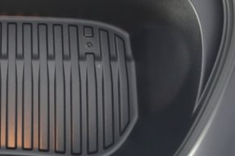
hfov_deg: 33.9
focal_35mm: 54
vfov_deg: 24.8
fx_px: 352
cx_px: 3
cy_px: 43
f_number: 2.8
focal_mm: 25
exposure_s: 1/160
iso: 8000
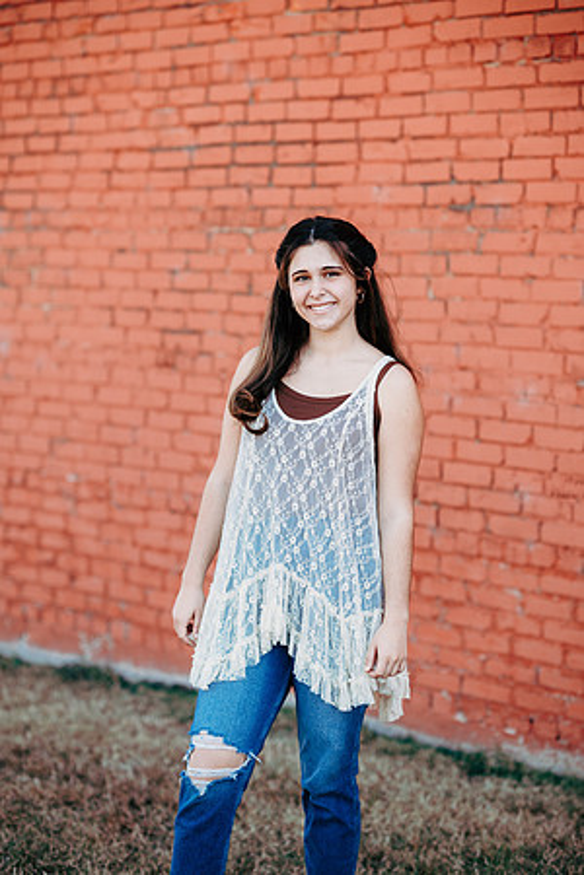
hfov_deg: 16.1
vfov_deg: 23.9
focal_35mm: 85
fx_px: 2068
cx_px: 292
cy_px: 438
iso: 100
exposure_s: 1/400
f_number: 2.2
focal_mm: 85
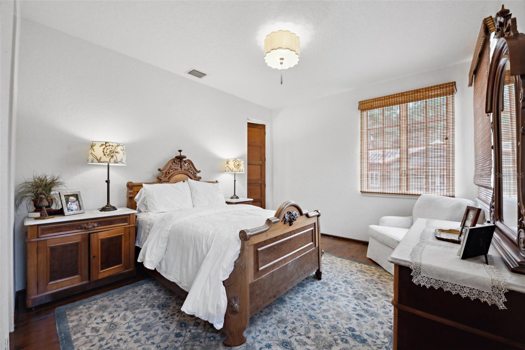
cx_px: 262
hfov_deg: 104.3
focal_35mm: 14
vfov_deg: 81.2
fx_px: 204
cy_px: 175
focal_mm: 14
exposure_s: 1/13
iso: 400
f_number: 8
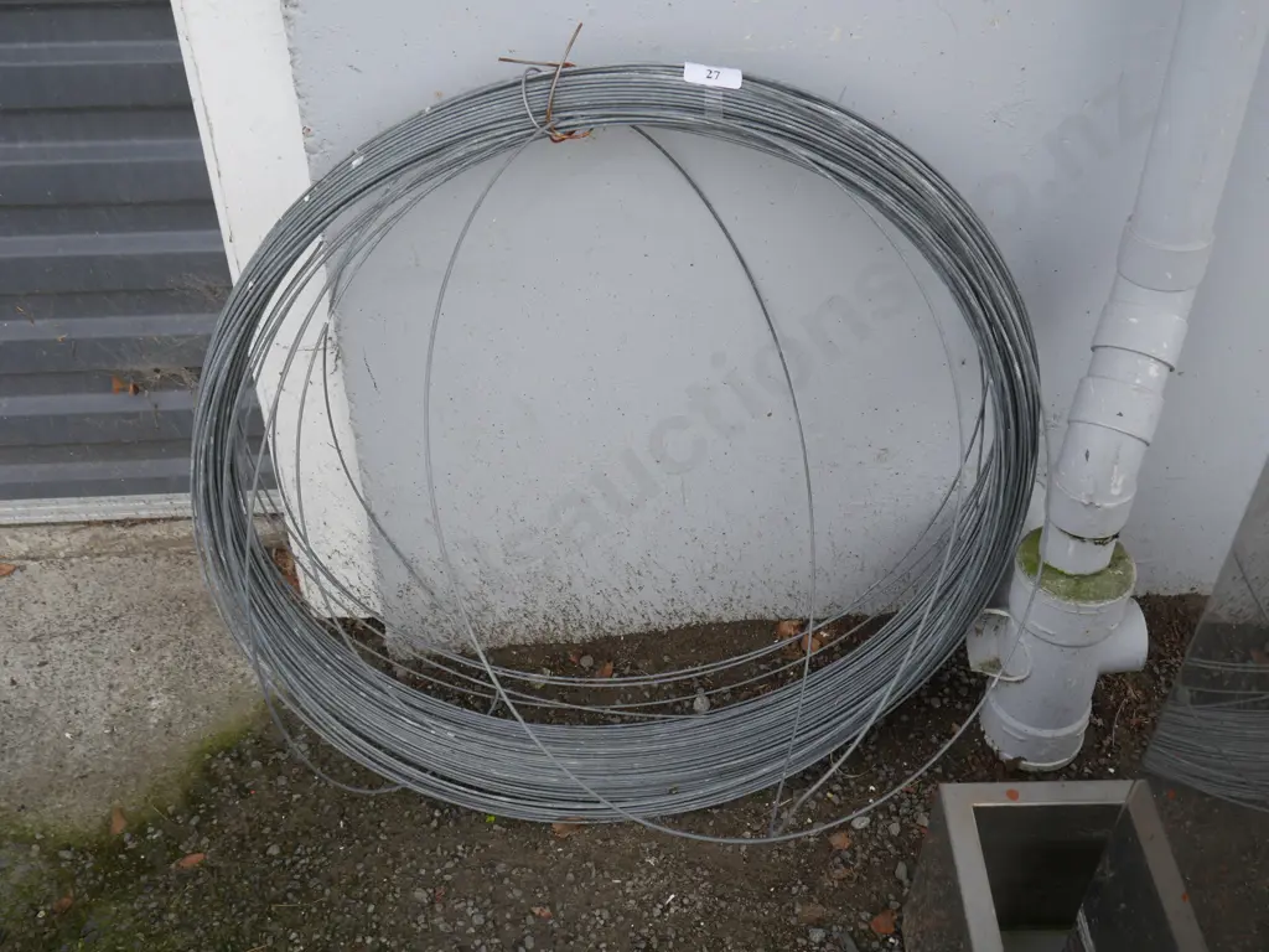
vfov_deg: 37.7
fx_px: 1393
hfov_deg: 49.0
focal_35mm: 38
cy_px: 476
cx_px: 634
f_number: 5
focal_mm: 19
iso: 200
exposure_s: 1/160
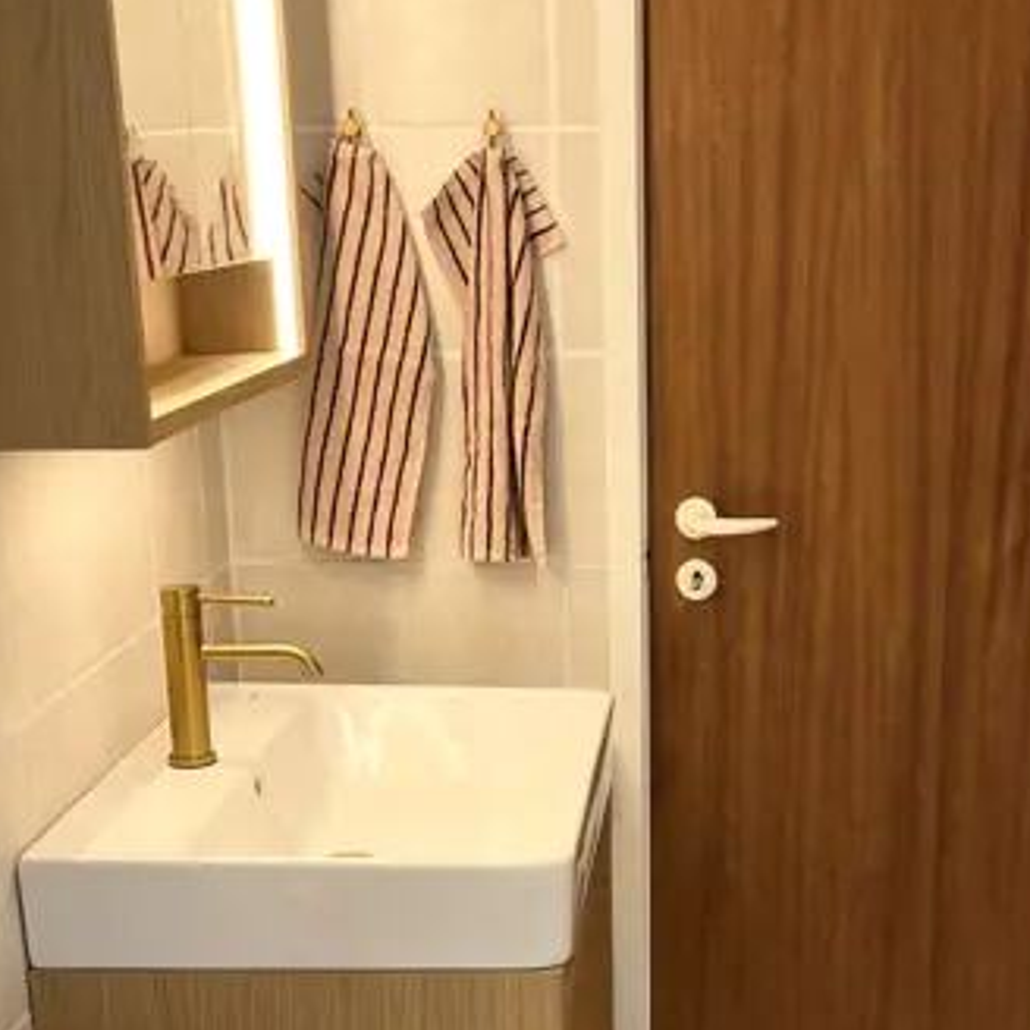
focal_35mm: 56
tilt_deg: -15.9
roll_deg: -2.1
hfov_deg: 30.3
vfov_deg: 30.3
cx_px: 713
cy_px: 688
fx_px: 1885
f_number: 1.6
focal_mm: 5.1
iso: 64
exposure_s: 1/122
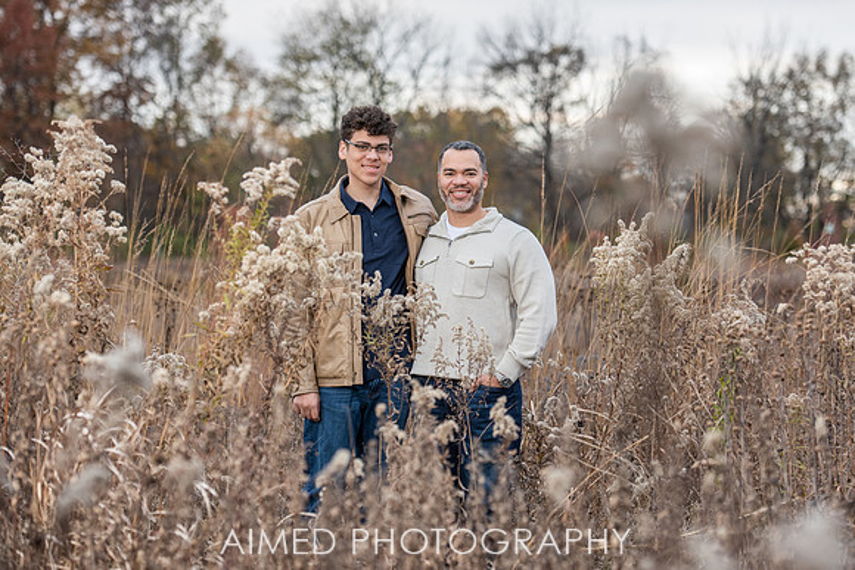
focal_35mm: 108
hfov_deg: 19.0
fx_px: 2557
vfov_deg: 12.7
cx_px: 467
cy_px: 261
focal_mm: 98
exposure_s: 1/200
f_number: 4
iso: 400
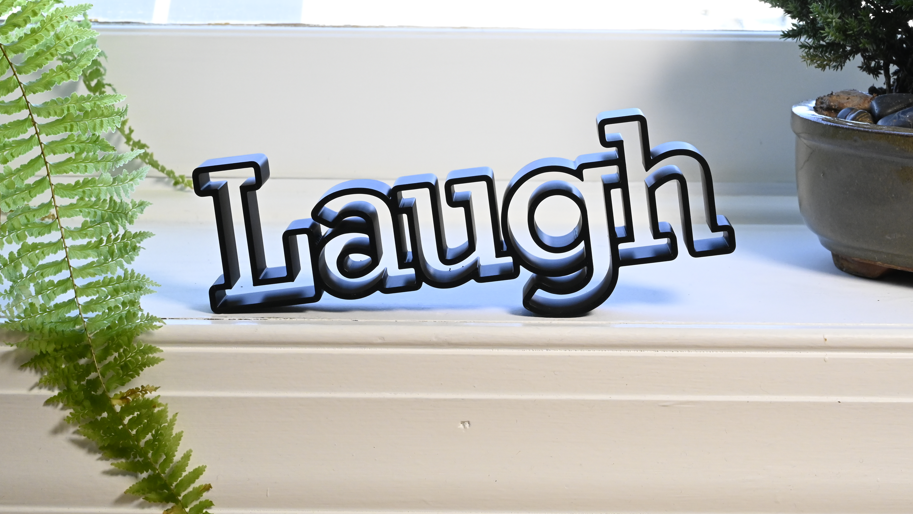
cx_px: 475
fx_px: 2082
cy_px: 162
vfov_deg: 14.0
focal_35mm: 86
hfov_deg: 24.7
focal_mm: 70
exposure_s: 1/125
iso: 4000
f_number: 18
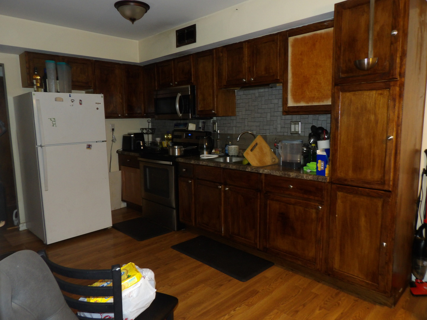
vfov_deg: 56.8
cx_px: 214
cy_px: 160
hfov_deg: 71.6
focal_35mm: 24
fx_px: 296
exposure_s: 1/10
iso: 200
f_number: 3.2
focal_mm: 4.3
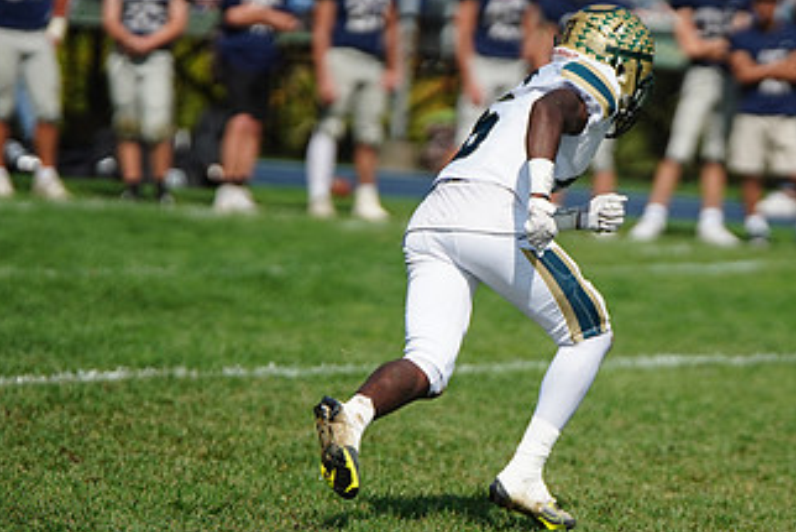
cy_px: 226
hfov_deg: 4.6
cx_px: 564
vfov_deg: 3.1
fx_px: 9843
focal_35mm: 445
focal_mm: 247
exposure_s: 1/8000
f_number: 2.8
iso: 400
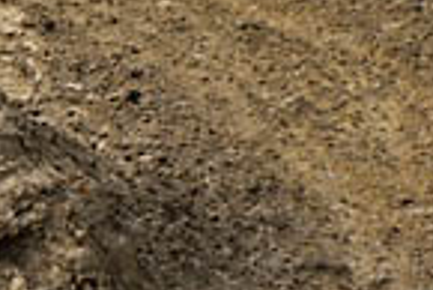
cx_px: -436
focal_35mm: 473
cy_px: 138
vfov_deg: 2.9
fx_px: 5695
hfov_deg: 4.3
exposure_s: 1/500
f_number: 5.6
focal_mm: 86
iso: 3200
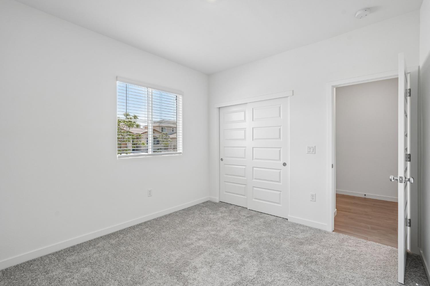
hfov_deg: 95.0
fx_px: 197
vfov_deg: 72.0
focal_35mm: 16
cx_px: 215
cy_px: 143
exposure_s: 1/25
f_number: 8
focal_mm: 16.5
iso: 400
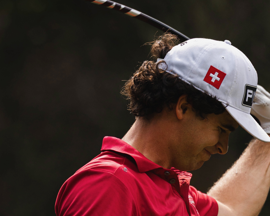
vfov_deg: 2.6
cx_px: 48
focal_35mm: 590
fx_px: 4715
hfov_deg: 3.3
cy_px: 119
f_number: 2.8
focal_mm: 197
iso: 125
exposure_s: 1/2000
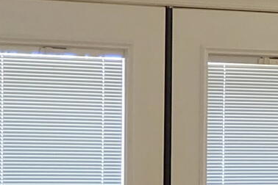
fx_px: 1961
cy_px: 340
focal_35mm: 254
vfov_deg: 5.3
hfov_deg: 8.0
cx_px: 344
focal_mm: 21.1
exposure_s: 1/80
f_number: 4
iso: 1250
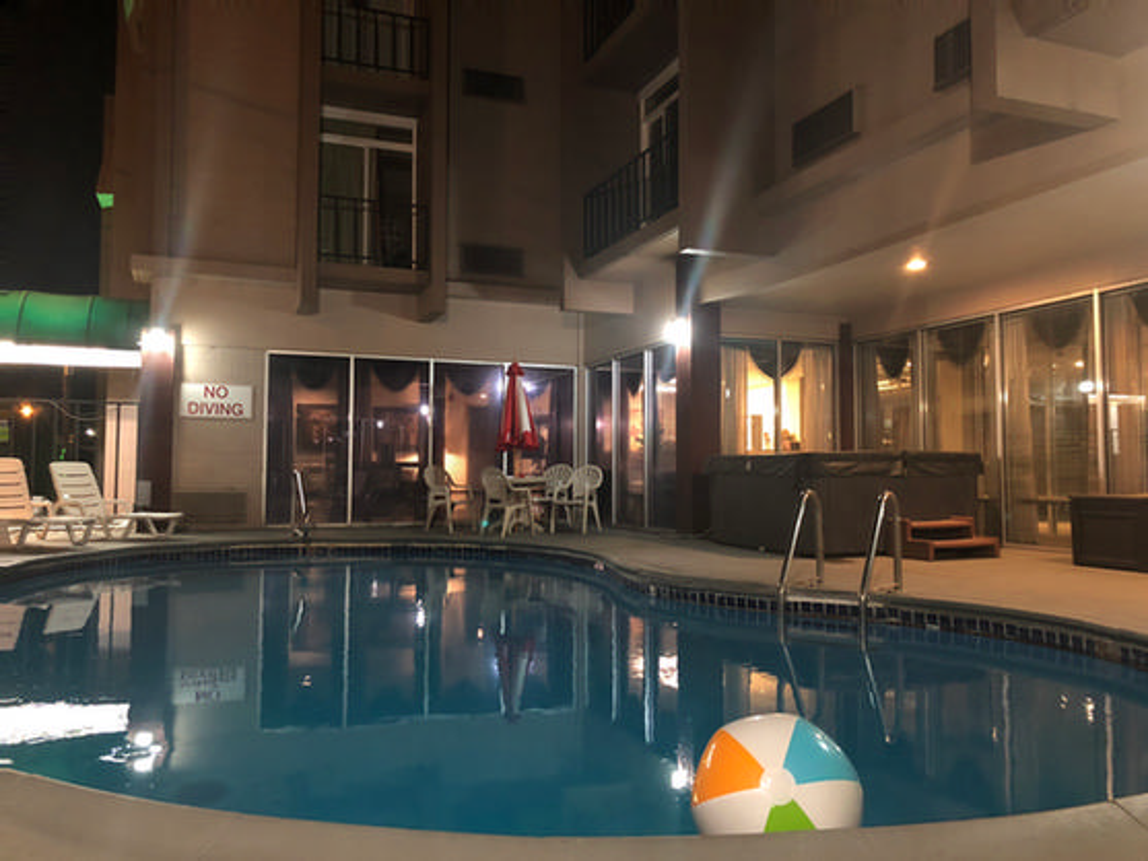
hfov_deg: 63.4
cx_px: 574
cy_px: 430
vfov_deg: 49.8
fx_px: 929
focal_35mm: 28
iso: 100
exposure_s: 1/4
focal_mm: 4
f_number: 1.8
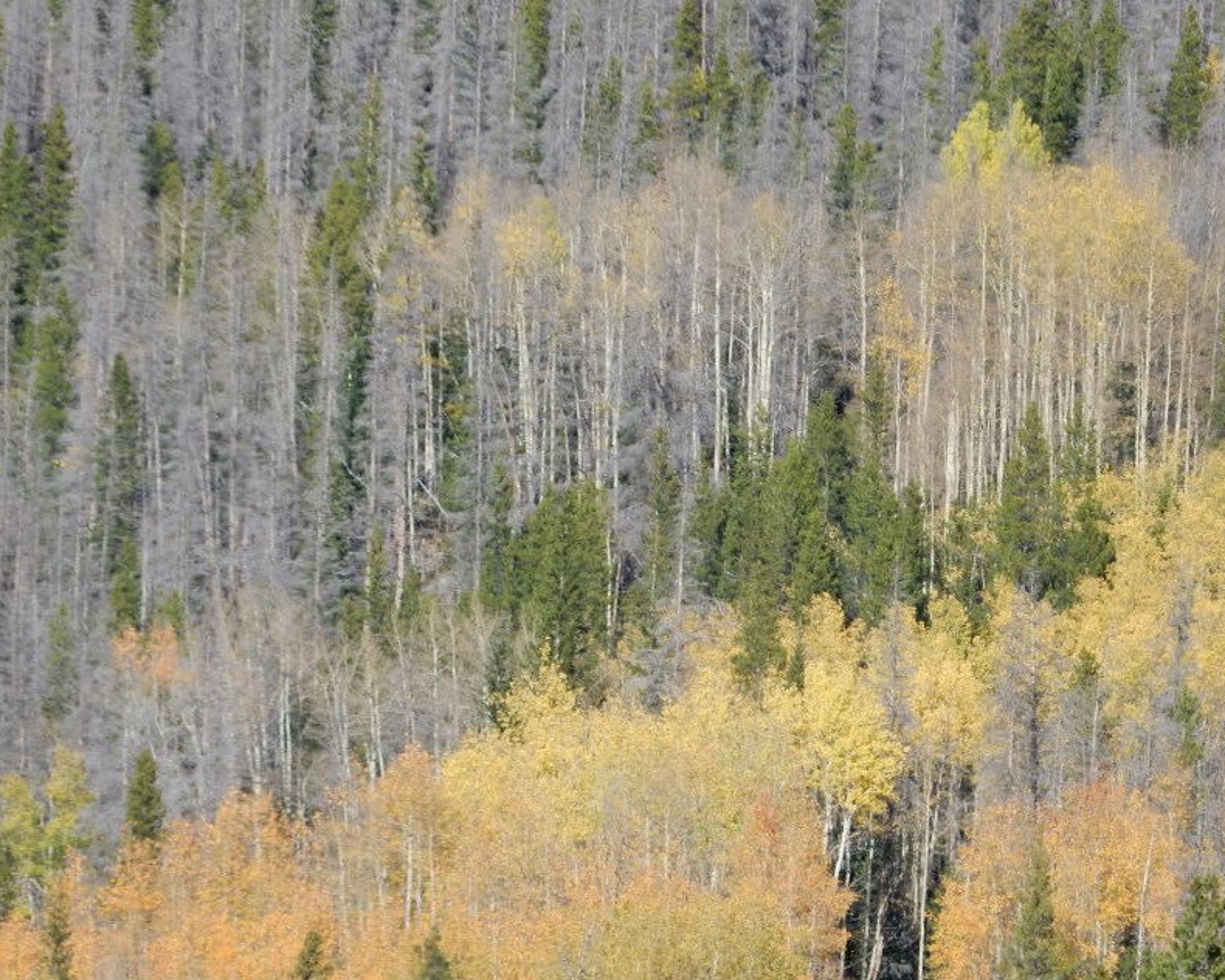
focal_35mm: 481
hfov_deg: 4.0
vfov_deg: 3.2
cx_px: 723
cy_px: 571
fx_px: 17439
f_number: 6.3
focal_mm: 67.8
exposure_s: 1/400
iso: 125
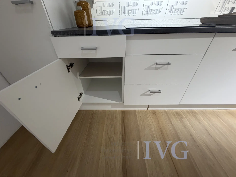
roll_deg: +2.1
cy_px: 88
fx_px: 95
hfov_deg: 102.1
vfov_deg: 85.7
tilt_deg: -33.5
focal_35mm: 14
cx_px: 118
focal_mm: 2.22
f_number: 2.2
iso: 250
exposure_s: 1/100
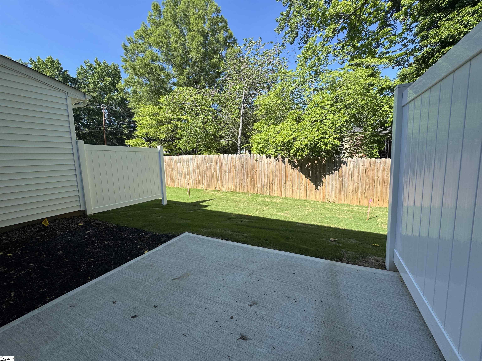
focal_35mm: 14
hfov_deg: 102.1
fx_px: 195
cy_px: 180
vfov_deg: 85.7
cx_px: 241
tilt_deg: -7.4
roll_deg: +2.2
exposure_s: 1/812
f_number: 2.2
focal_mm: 2.22
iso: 40
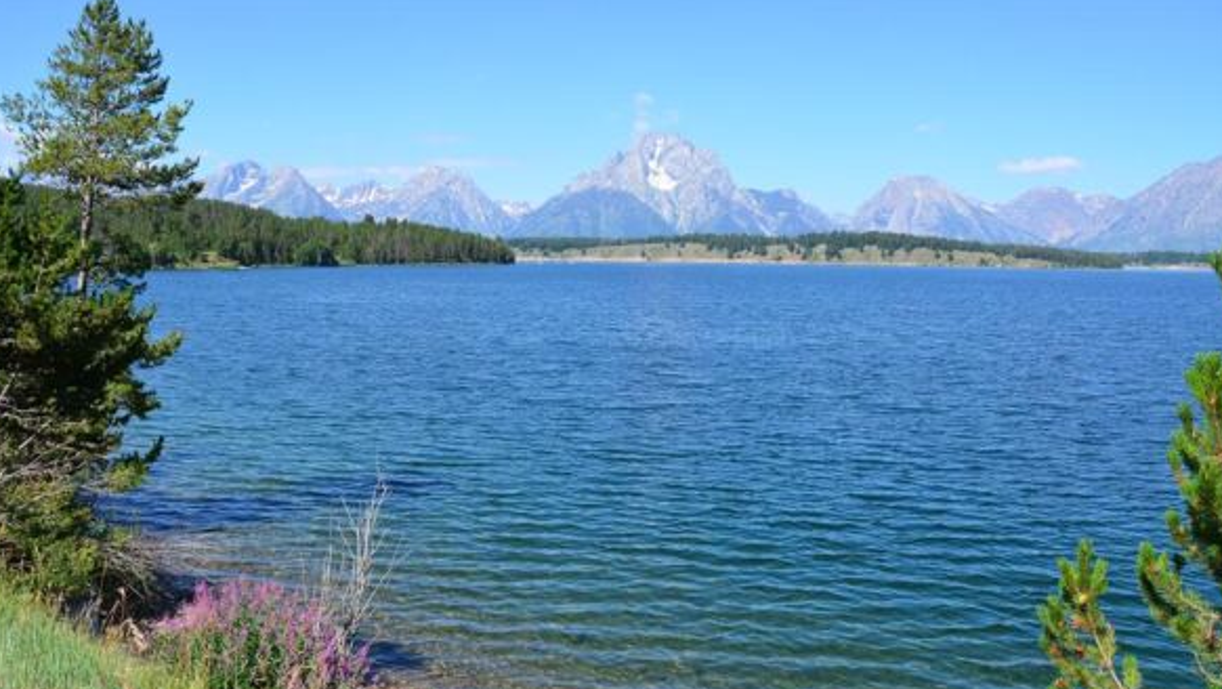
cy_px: 325
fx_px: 1005
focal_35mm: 31
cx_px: 577
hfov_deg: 62.6
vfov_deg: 37.8
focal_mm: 18
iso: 200
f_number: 9
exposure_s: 1/320
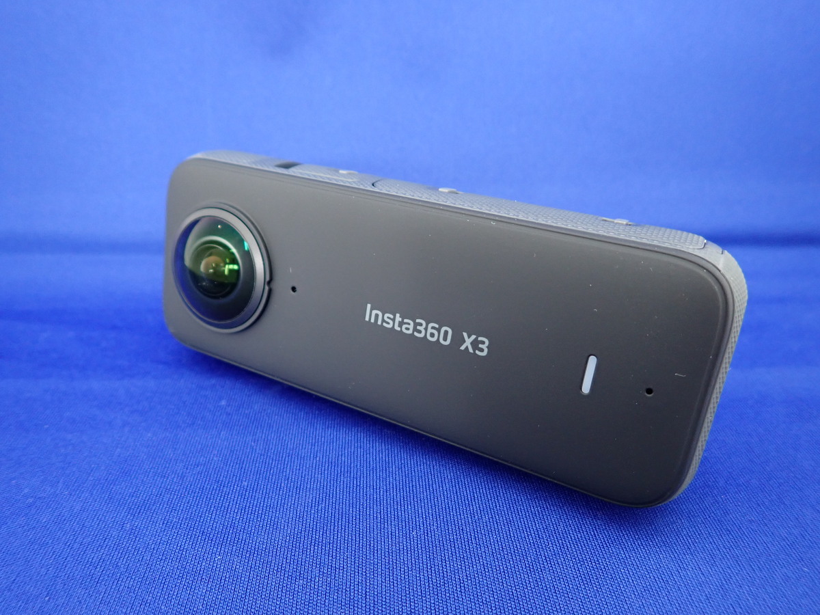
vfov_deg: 54.9
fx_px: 592
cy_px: 308
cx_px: 410
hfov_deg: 69.4
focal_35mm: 25
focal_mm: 4.5
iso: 320
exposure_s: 1/30
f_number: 2
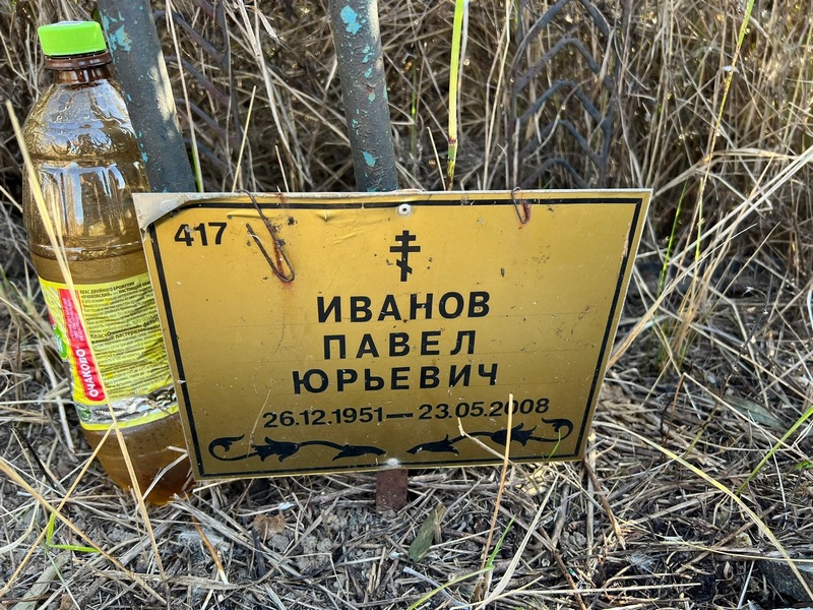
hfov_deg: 67.3
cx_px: 406
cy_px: 305
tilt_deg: -29.9
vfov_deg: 53.1
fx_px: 611
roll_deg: -0.4
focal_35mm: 26
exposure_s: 1/121
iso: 40
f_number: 1.5
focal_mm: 5.7
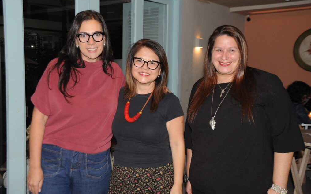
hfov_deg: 49.3
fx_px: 339
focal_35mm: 40
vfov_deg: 32.0
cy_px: 95
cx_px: 155
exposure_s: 1/60
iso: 800
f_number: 4
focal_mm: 26
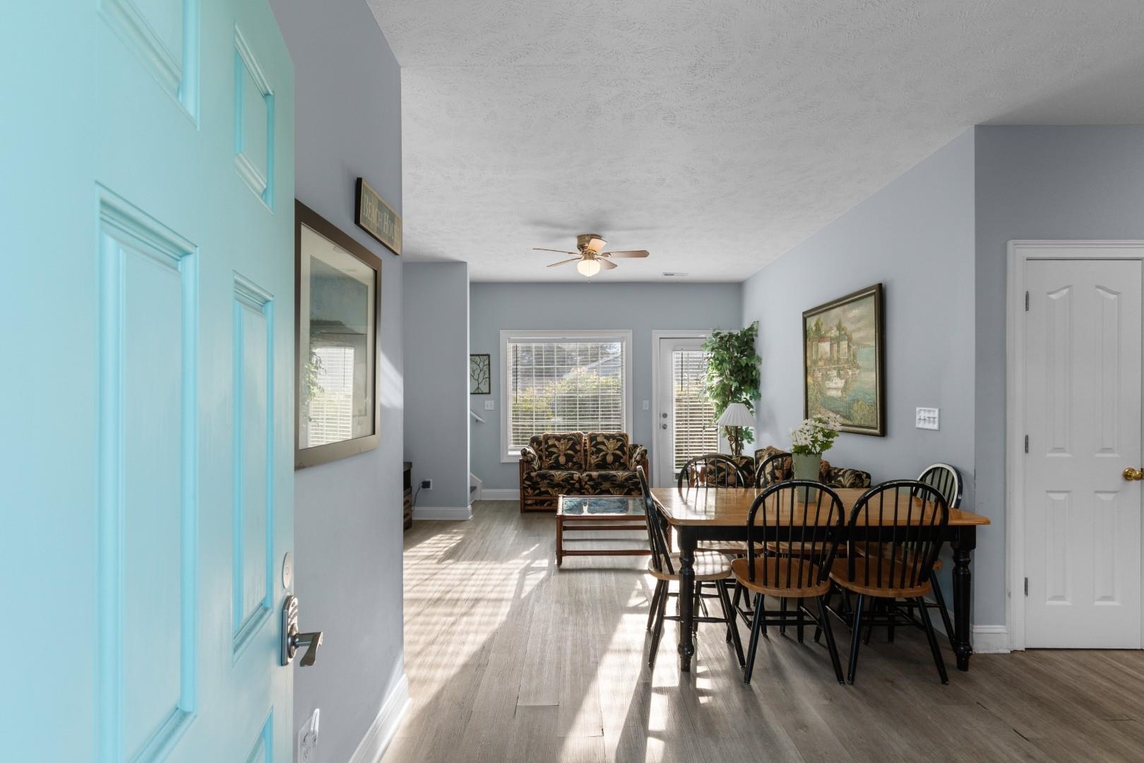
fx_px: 572
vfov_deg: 67.4
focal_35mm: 18
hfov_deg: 90.0
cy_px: 382
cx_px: 572
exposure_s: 1/30
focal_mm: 12
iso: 100
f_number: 4.8
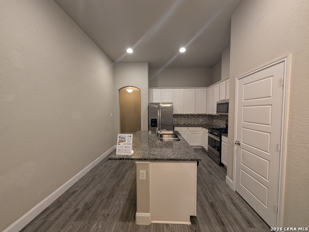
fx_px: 107
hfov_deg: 110.5
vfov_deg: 94.6
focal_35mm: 12
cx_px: 154
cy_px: 116
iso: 97
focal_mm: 2.02
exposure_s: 1/24
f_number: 1.7
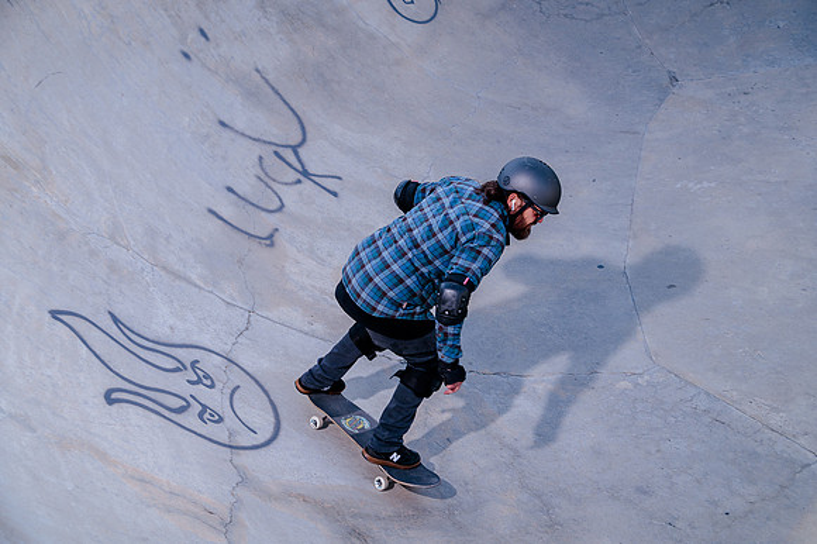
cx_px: 408
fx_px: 907
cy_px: 272
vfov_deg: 33.4
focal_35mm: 40
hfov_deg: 48.5
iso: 320
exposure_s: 1/500
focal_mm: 40
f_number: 5
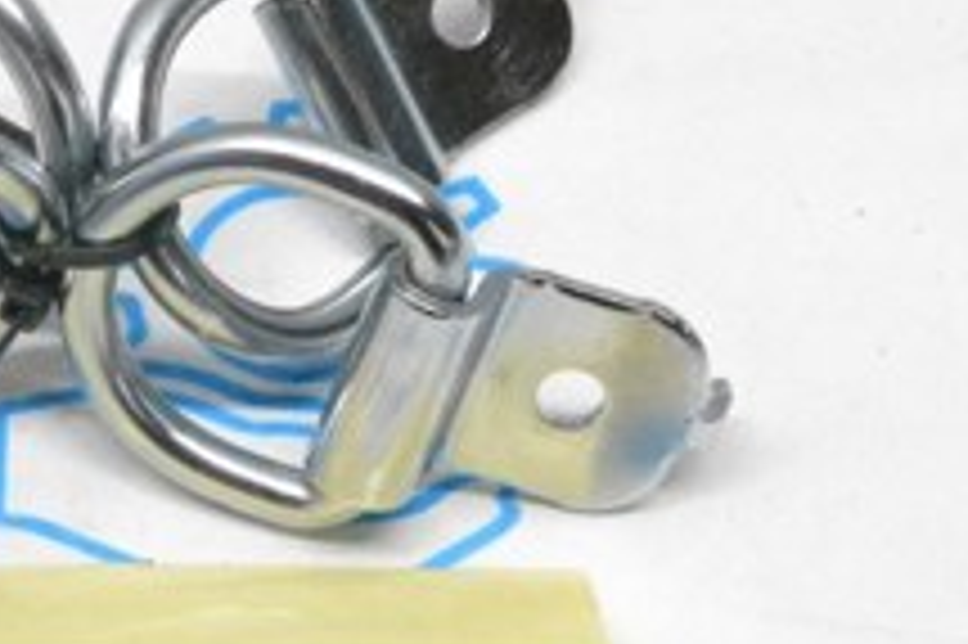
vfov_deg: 9.0
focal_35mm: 152
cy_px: 617
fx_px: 4084
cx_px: 36
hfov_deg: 13.4
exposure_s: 1/100
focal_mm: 34
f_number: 13
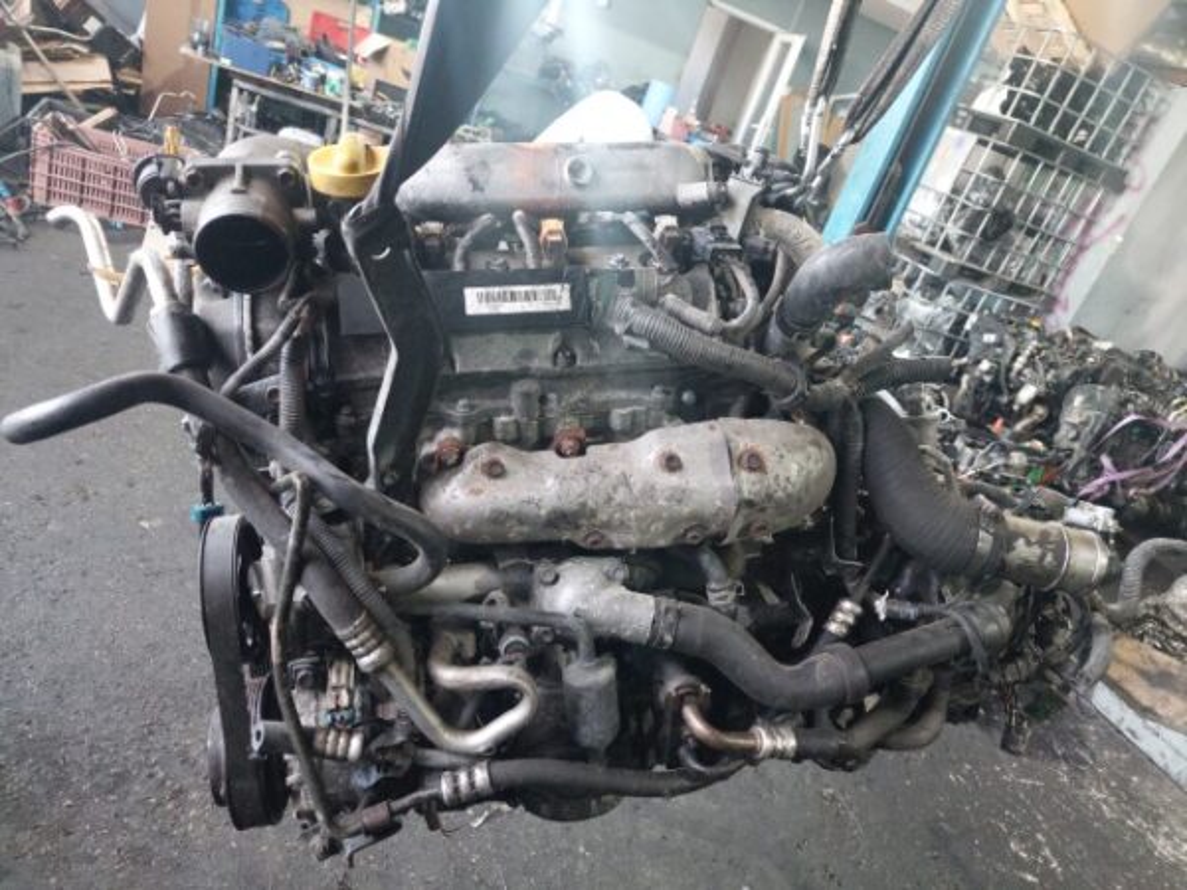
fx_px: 857
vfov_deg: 54.9
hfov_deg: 69.4
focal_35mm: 25
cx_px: 594
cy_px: 445
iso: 400
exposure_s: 1/50
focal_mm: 5.23
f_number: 1.8
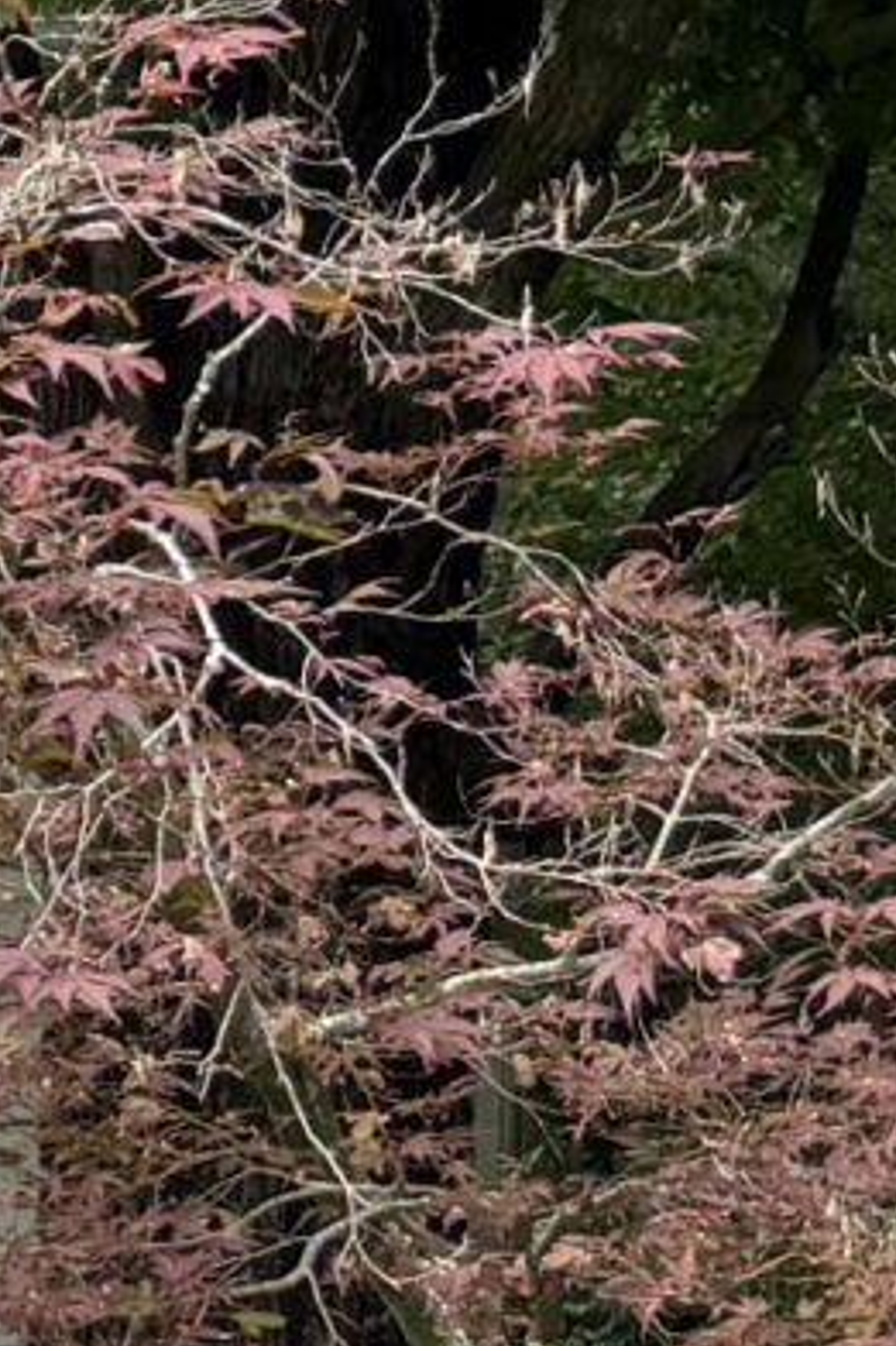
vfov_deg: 12.6
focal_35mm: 163
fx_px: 6090
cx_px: -2173
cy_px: 759
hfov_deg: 7.1
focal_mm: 6.76
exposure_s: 1/1727
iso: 100
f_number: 1.78
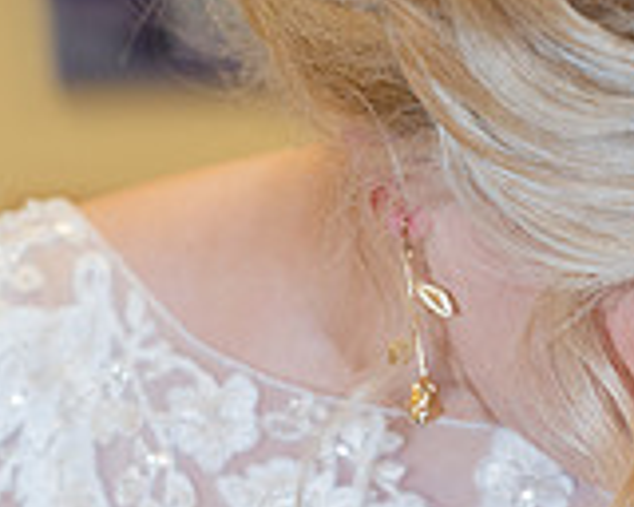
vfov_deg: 10.9
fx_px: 2571
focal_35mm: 137
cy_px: 749
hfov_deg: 13.9
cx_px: 559
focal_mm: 52
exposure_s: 1/200
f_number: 5
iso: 2000
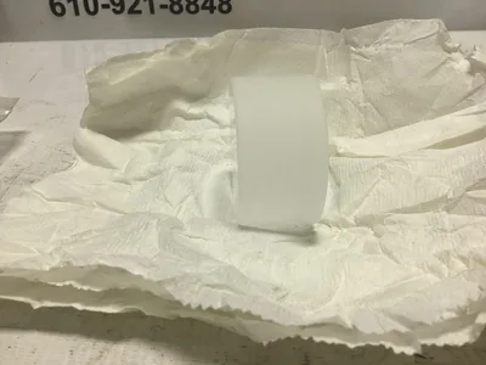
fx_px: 435
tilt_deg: -35.0
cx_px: 243
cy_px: 182
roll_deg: +1.1
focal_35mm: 31
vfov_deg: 45.4
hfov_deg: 58.4
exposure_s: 1/344
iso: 25
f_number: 2.4
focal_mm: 3.3
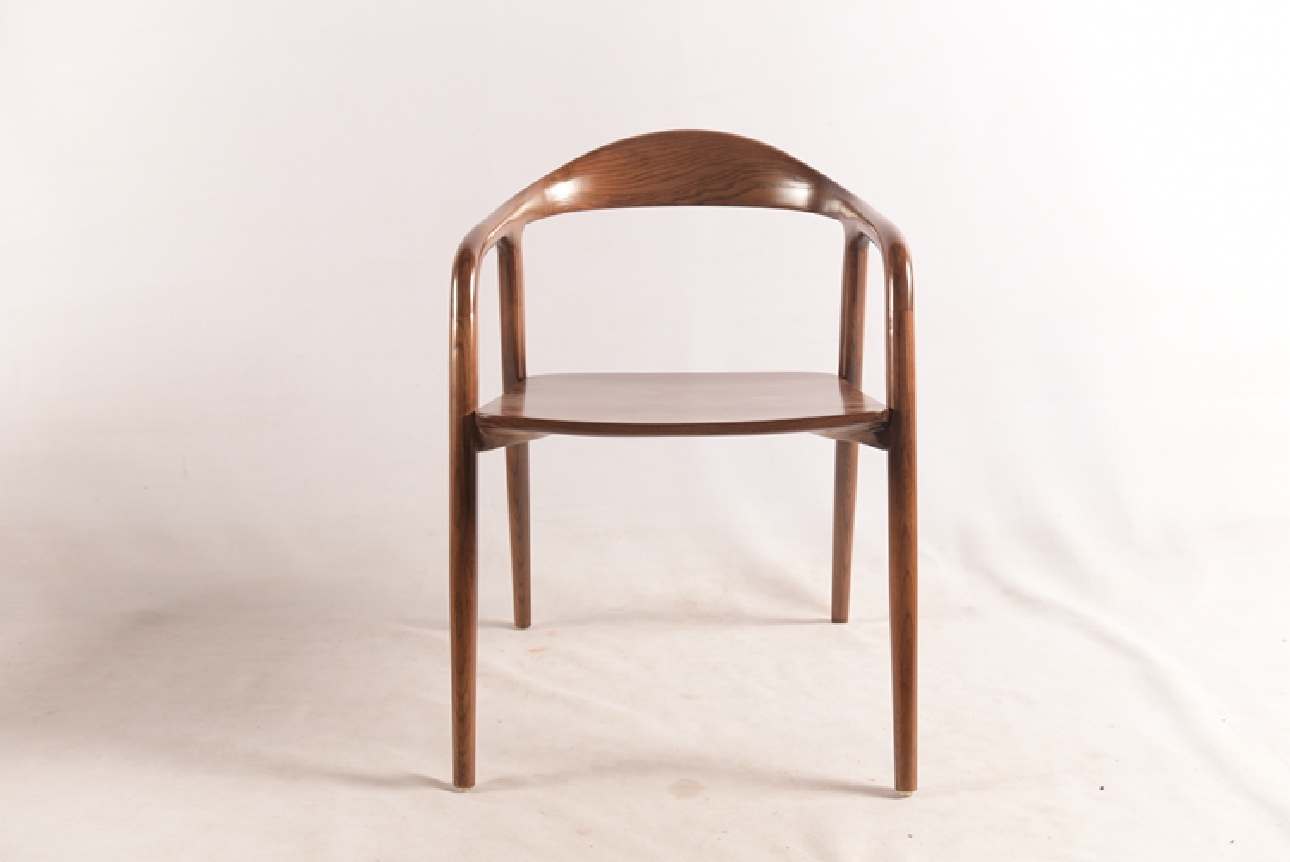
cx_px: 645
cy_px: 431
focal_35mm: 38
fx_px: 1362
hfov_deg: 50.7
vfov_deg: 35.1
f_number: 4.5
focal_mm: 38
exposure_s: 1/100
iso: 100
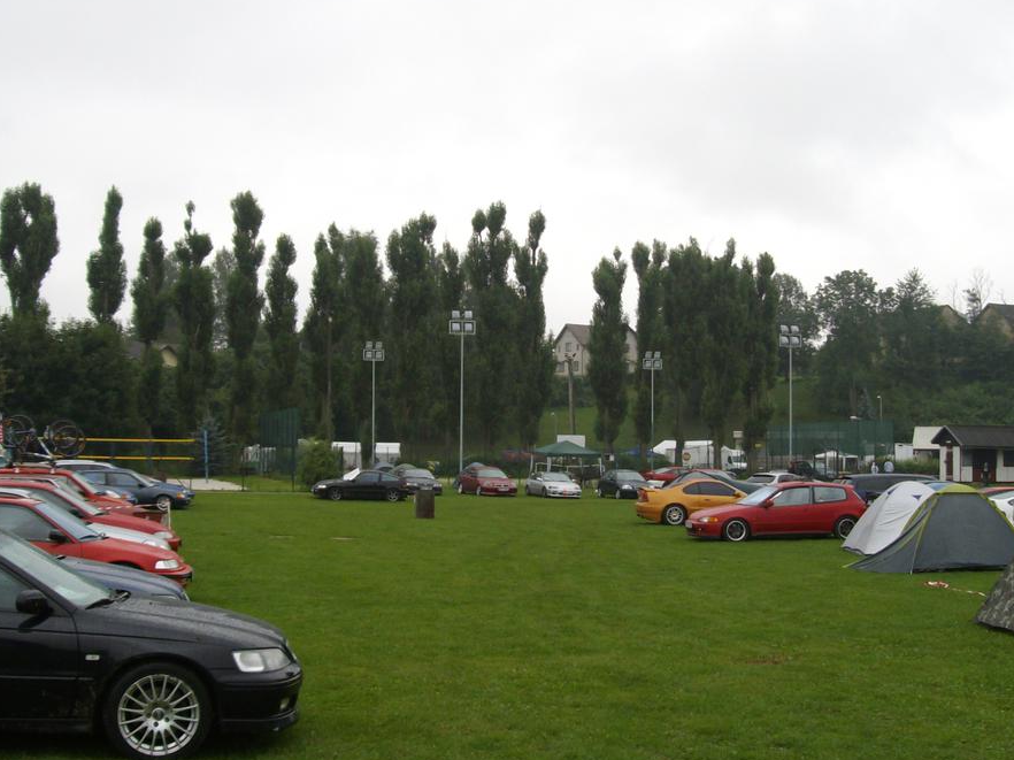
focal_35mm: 49
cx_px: 591
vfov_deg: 29.6
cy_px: 299
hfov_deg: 38.8
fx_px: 1435
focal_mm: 6
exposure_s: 1/160
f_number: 2.7
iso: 80
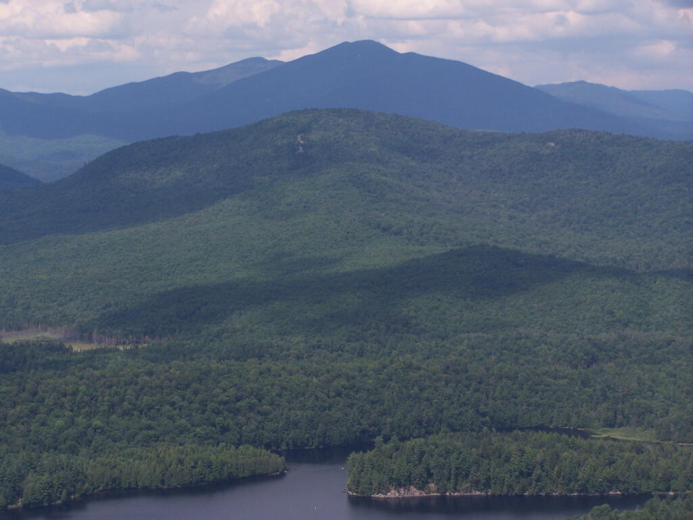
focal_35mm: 117
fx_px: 2342
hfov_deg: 16.8
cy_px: 260
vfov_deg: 12.7
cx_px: 346
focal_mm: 19.4
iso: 80
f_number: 4.5
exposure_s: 1/1000
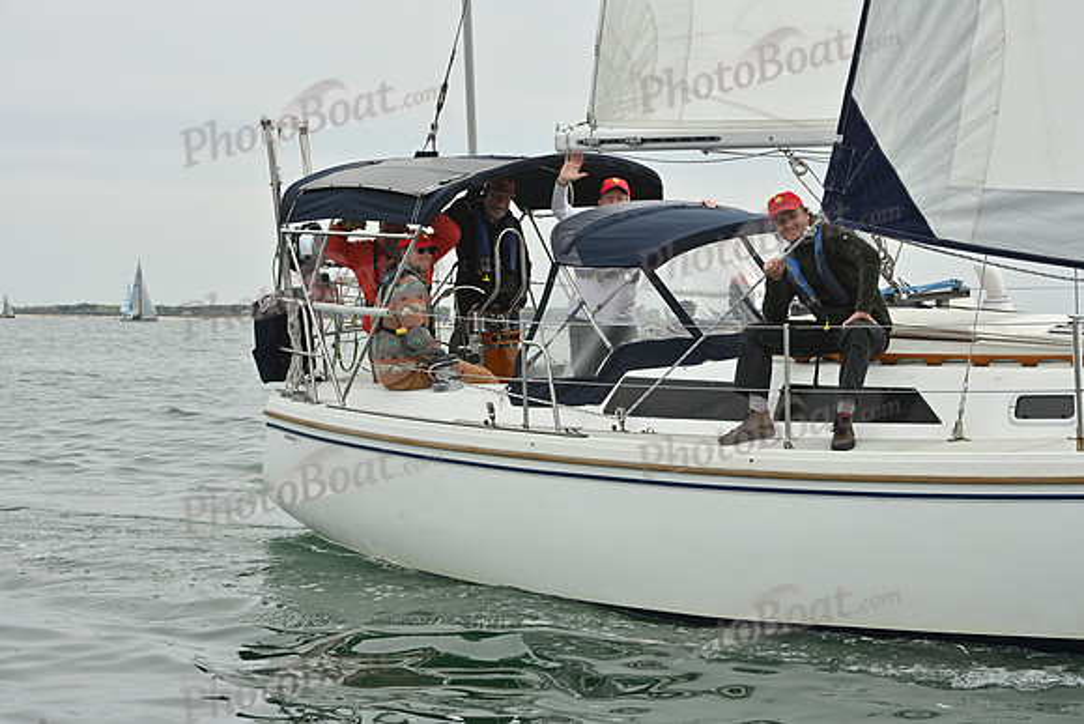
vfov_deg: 15.2
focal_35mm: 90
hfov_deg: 22.6
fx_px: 2711
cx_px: 542
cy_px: 362
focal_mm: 90
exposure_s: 1/800
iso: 320
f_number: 10
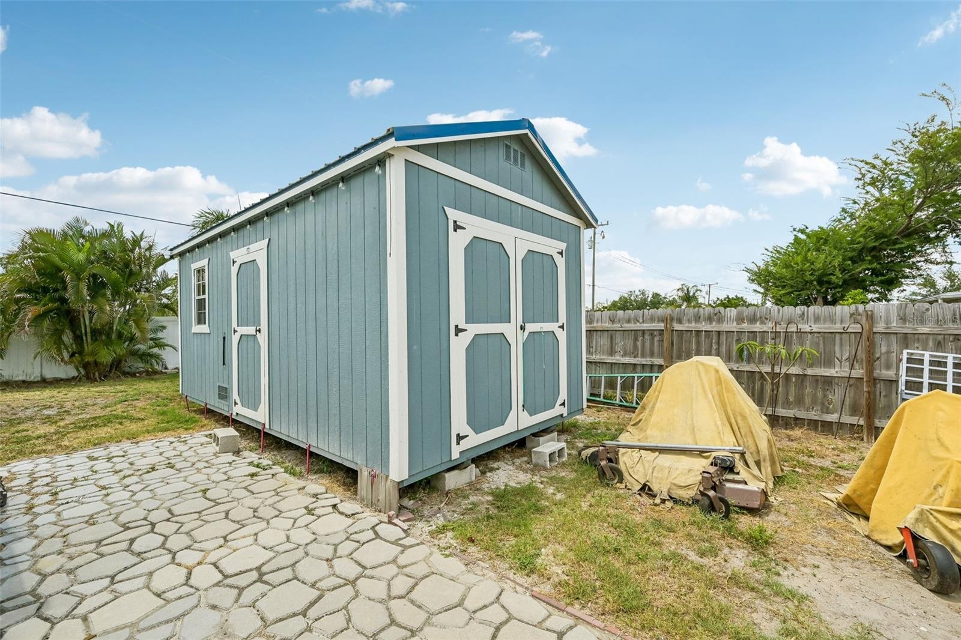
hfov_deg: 104.3
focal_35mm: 14
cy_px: 320
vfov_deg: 81.2
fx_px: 374
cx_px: 480
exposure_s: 1/1250
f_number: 8
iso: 400
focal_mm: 14
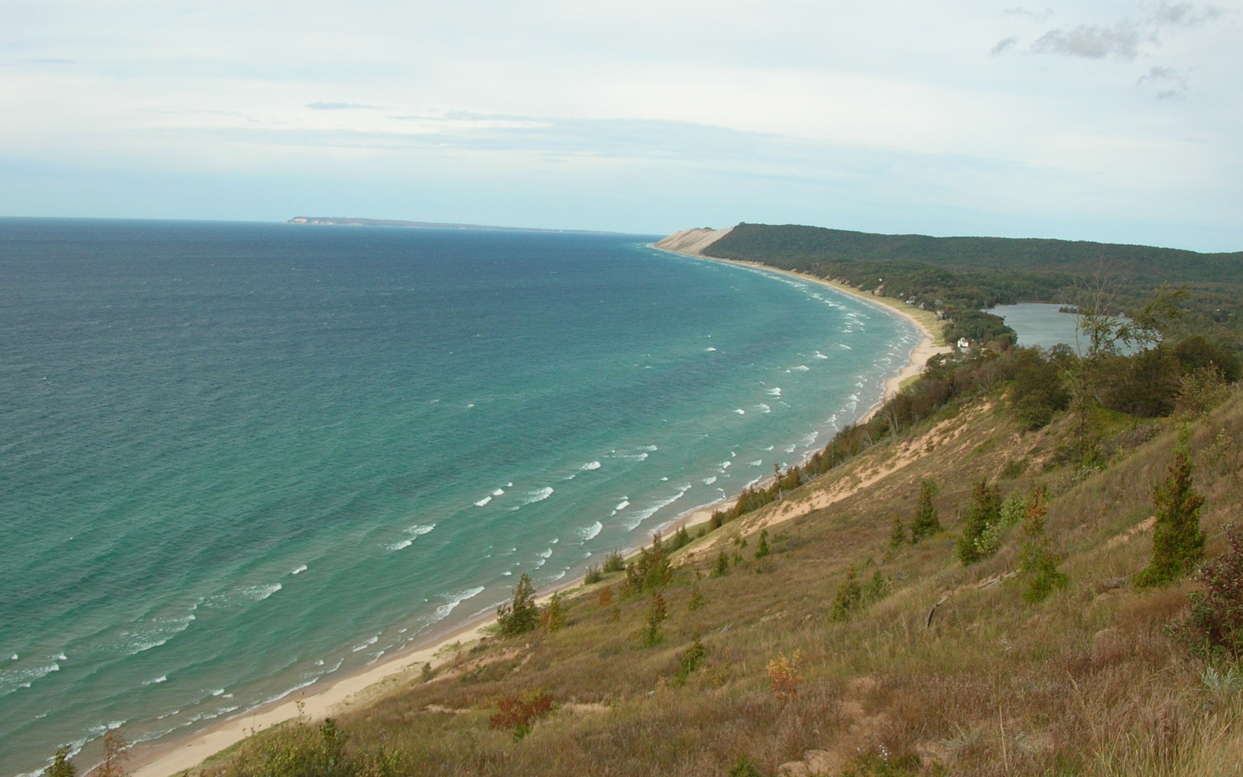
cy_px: 415
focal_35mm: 38
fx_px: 1287
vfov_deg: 33.6
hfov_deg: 51.5
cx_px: 629
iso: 50
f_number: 5.6
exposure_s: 1/230
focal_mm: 5.8
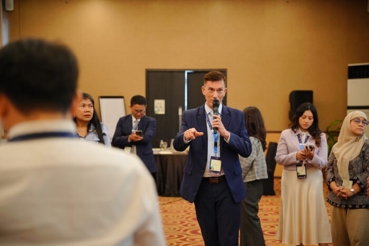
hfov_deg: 28.8
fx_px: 718
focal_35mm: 70
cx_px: 184
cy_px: 123
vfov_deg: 19.5
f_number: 2.8
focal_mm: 70
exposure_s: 1/125
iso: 2000
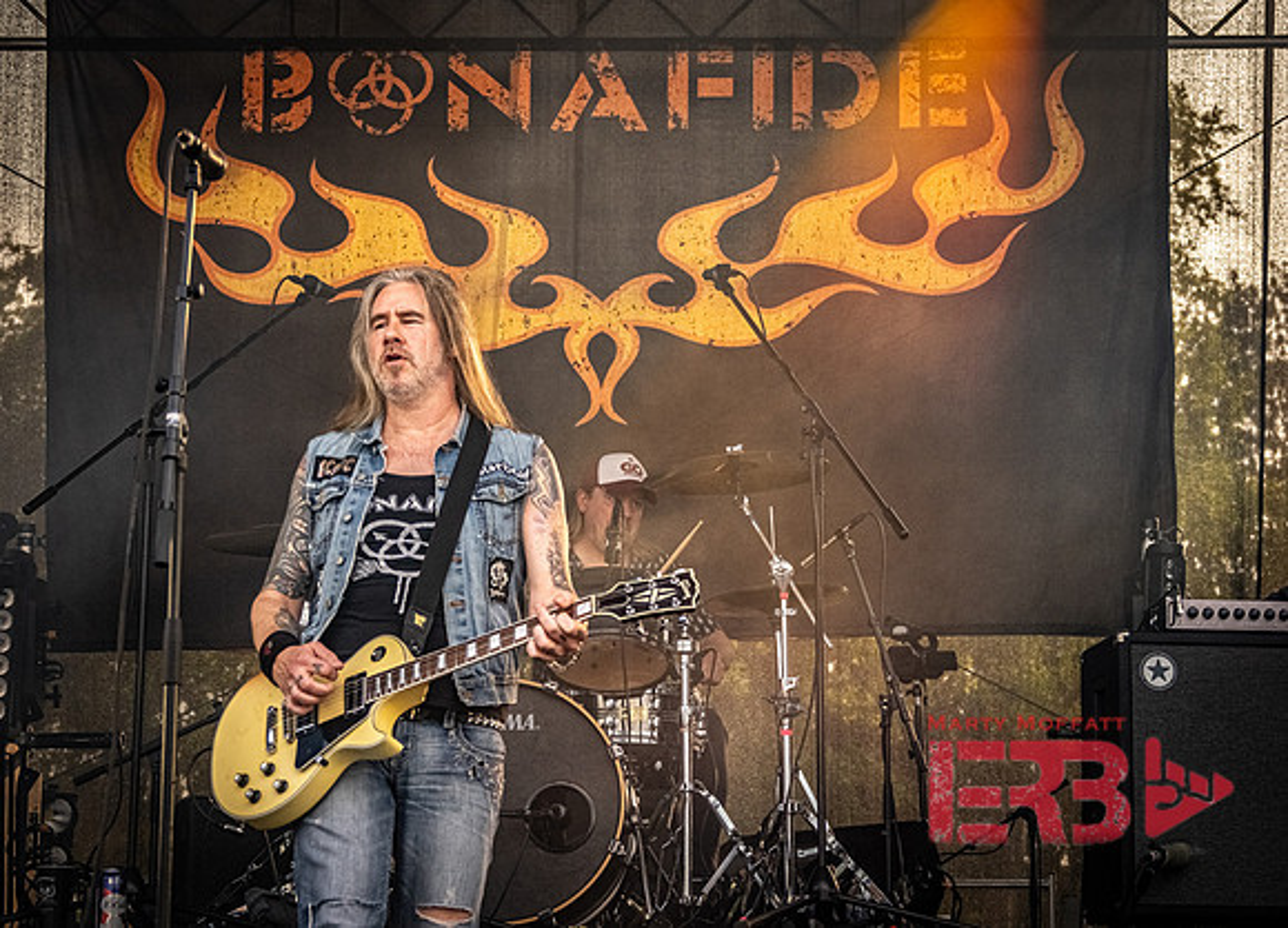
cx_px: 644
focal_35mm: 89
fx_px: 3273
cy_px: 446
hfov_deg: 22.3
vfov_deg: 16.1
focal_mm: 44
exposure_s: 1/640
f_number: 4.5
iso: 1000
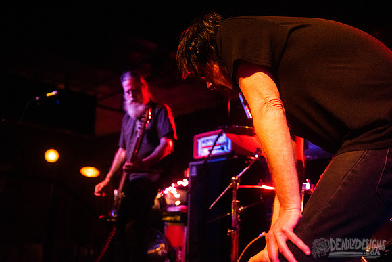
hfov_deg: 54.4
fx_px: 381
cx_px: 196
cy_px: 131
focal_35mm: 35
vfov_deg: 37.9
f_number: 3.2
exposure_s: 1/125
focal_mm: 35
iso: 3200
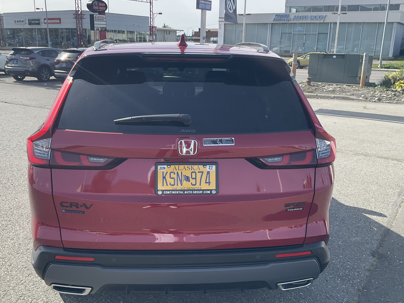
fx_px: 408
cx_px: 193
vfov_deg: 40.7
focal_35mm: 35
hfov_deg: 52.6
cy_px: 154
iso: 25
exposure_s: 1/944
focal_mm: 3
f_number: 1.8
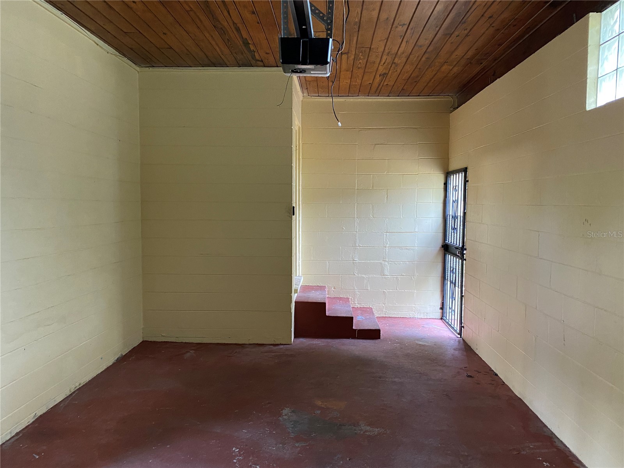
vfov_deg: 53.1
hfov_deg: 67.3
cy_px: 234
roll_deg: -0.4
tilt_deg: -4.1
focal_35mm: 26
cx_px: 312
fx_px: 469
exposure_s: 1/40
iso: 400
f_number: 1.8
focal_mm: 4.25
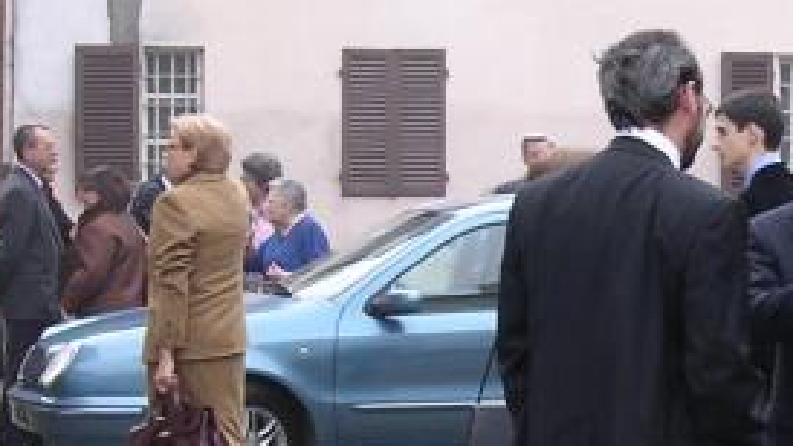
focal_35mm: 121
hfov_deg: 17.5
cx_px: 663
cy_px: 307
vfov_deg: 10.0
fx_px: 2544
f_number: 2.8
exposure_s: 1/162
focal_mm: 5.8
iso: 100
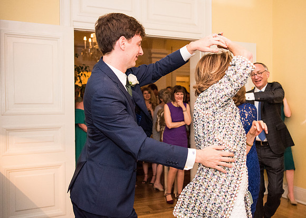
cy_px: 108
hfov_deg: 46.1
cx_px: 192
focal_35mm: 41
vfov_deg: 34.1
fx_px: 356
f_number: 2.8
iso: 2500
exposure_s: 1/125
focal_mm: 32
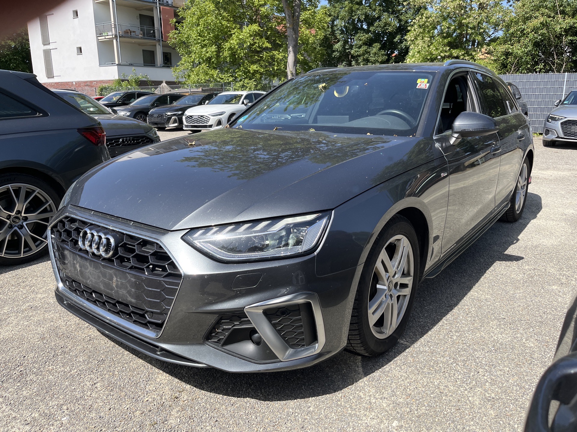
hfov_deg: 67.3
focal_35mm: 26
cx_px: 288
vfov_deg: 53.1
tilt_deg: -12.8
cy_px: 216
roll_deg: +0.3
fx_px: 433
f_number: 1.6
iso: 50
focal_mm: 5.1
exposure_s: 1/1957
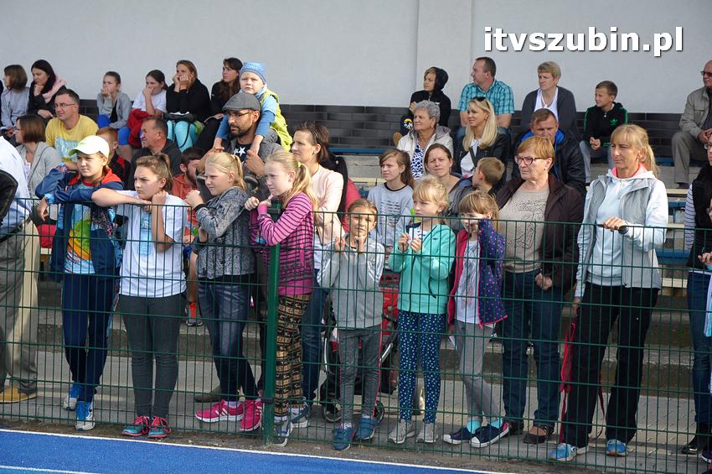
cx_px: 356
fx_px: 2075
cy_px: 237
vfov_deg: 13.0
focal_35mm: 105
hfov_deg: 19.5
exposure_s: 1/640
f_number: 6.3
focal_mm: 70
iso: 640
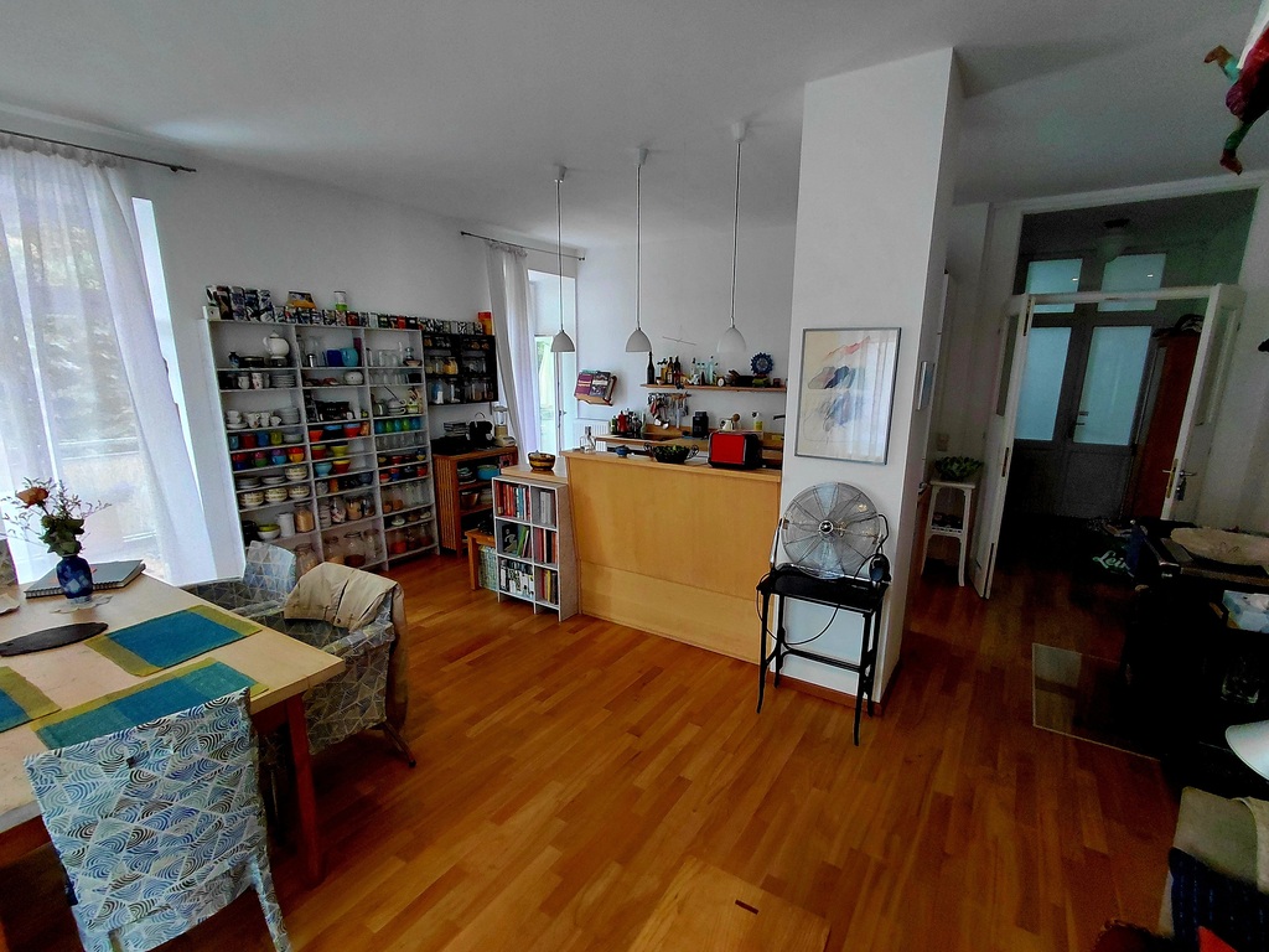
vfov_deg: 78.1
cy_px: 476
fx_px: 587
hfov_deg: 94.5
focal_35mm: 16
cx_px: 634
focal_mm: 1.64
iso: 200
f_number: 2.2
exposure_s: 1/50
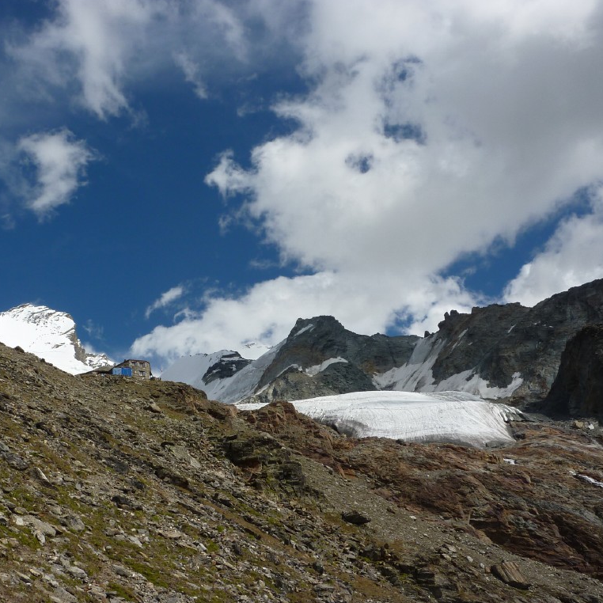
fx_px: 749
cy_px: 302
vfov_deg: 43.9
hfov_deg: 43.5
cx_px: 226
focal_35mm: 38
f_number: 5.6
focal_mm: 5.3
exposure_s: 1/800
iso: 80
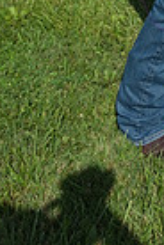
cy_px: -265
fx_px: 690
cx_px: 291
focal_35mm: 101
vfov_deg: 15.5
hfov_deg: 12.4
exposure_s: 1/320
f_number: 14
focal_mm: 24
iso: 400
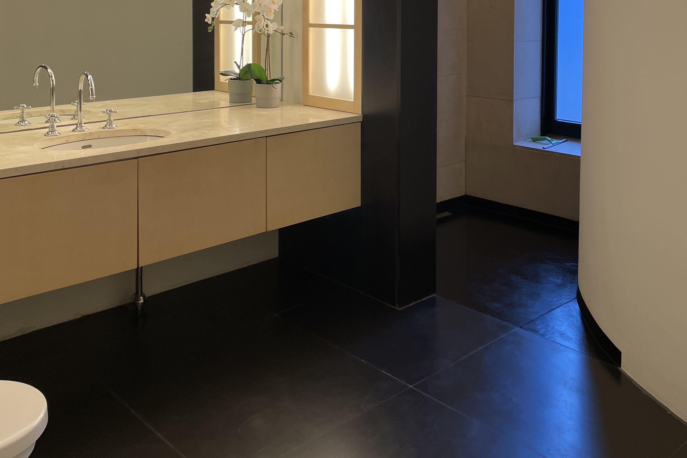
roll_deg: -0.2
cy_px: 48
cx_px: 336
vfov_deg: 34.0
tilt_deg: -2.5
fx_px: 706
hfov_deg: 51.9
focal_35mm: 37
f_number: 1.6
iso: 50
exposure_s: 1/100
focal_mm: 4.2
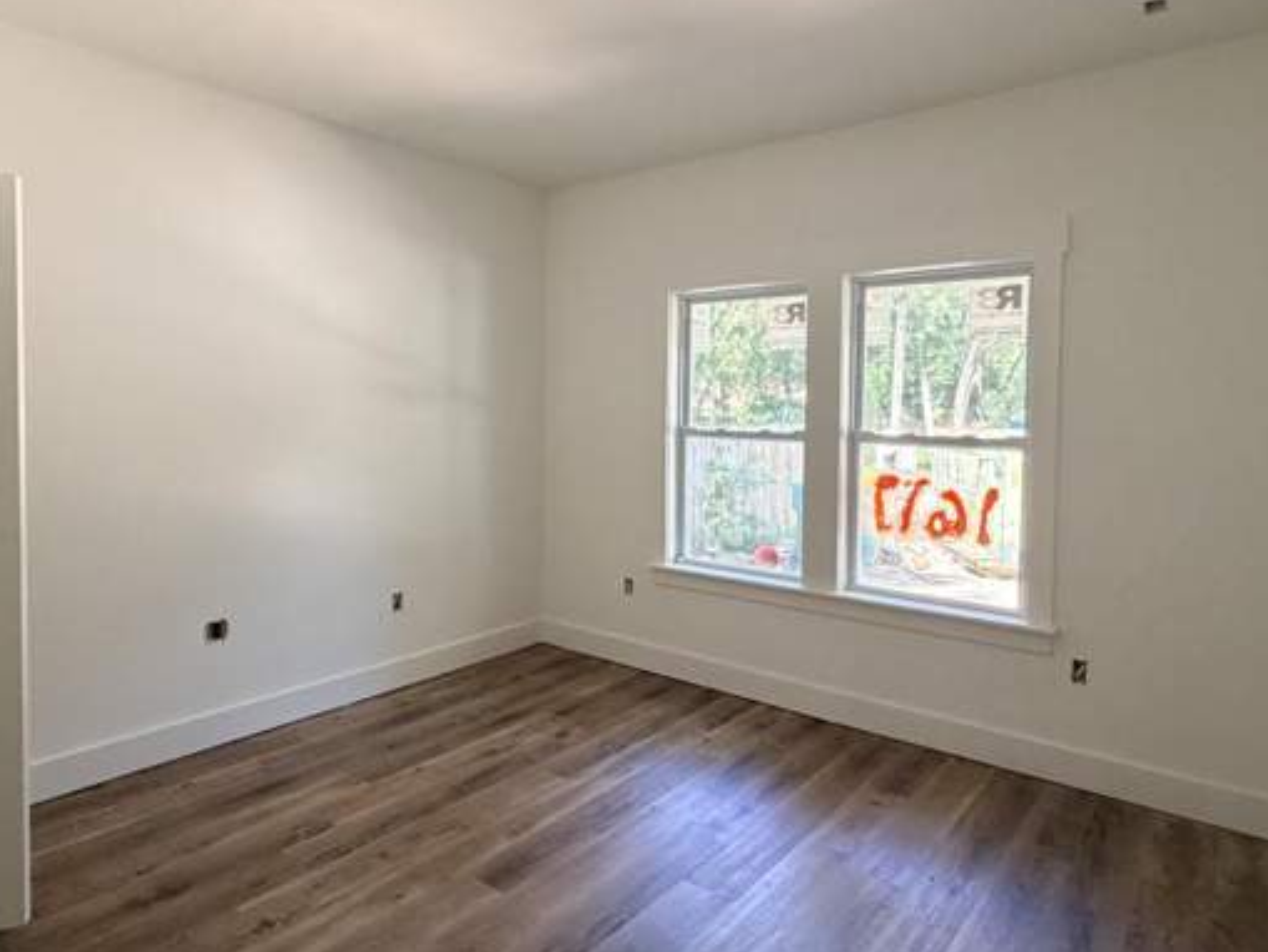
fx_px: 806
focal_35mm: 22
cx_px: 615
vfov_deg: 61.0
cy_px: 436
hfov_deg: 76.4
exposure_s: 1/101
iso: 320
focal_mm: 2.22
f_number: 2.2
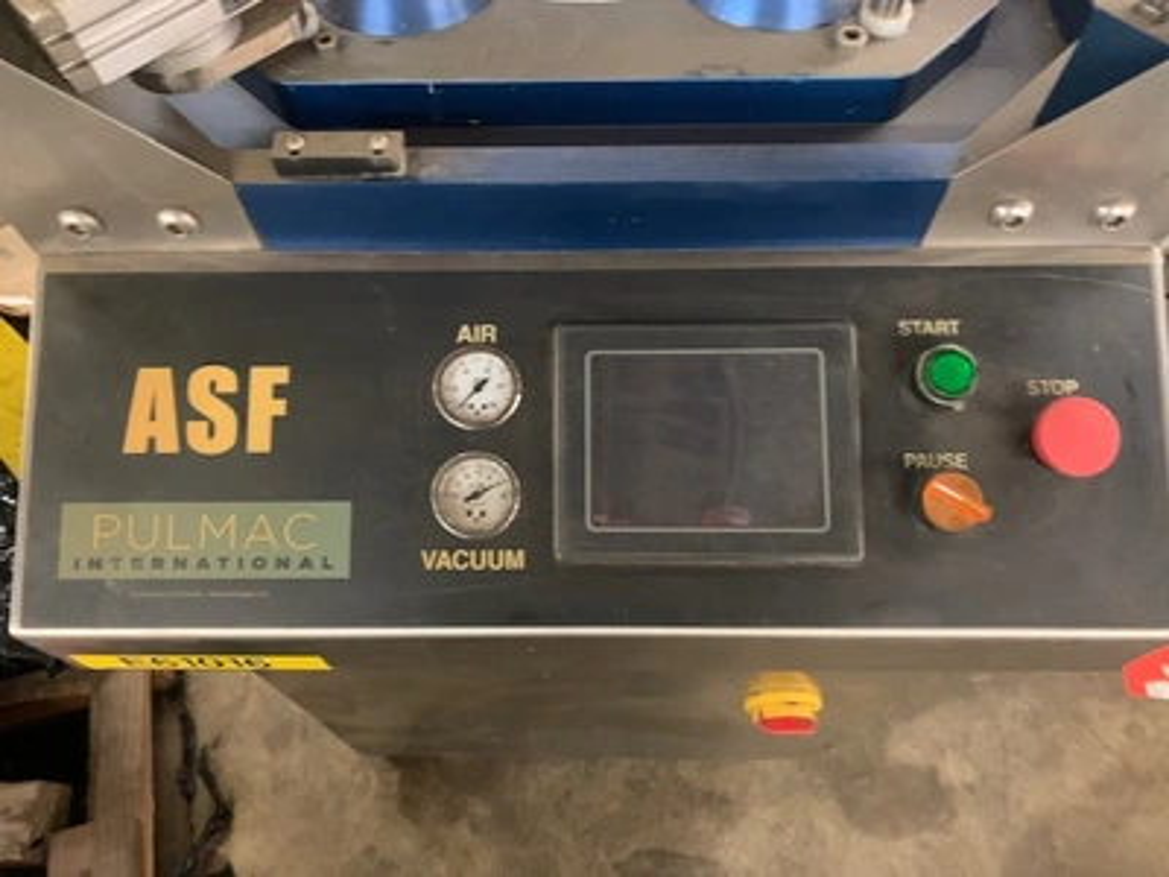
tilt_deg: -59.5
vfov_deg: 53.1
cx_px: 584
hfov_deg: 67.3
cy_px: 438
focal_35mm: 26
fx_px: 878
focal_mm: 4.25
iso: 640
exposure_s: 1/24
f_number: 1.8
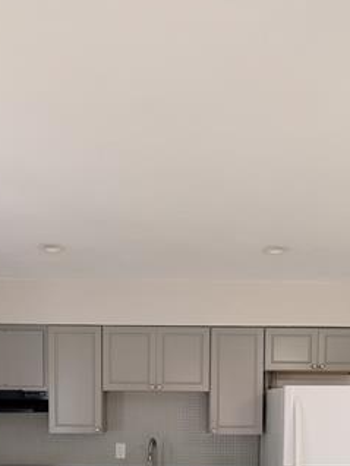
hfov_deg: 48.3
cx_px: 167
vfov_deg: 52.9
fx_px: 390
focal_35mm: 29
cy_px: 431
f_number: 1.7
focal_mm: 2.02
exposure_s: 1/120
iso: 159
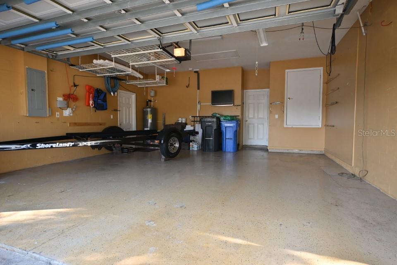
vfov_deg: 63.2
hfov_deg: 85.4
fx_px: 215
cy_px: 132
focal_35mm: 20
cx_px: 198
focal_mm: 13
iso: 200
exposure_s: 1/125
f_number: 5.6
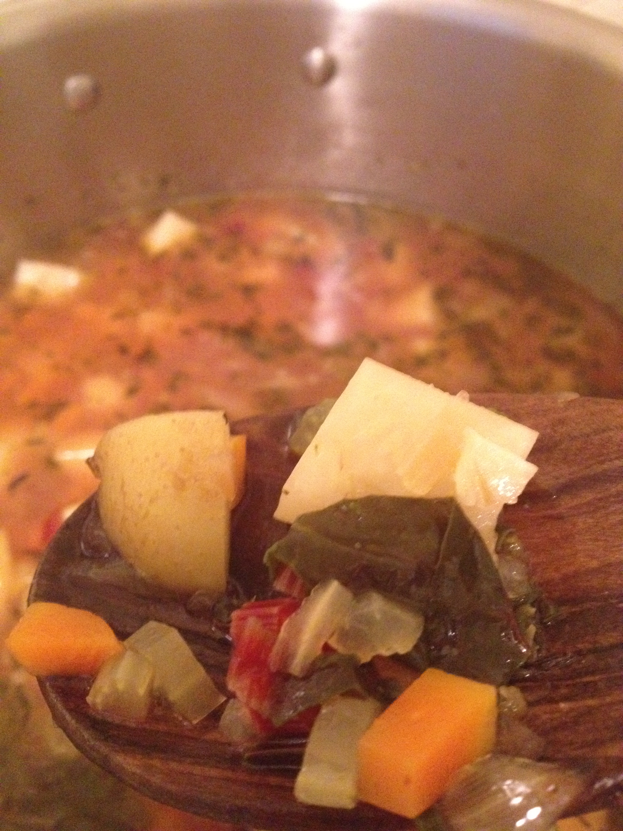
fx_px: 840
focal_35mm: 35
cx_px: 312
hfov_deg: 40.7
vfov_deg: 52.6
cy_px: 416
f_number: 2.4
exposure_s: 1/15
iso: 800
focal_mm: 4.28
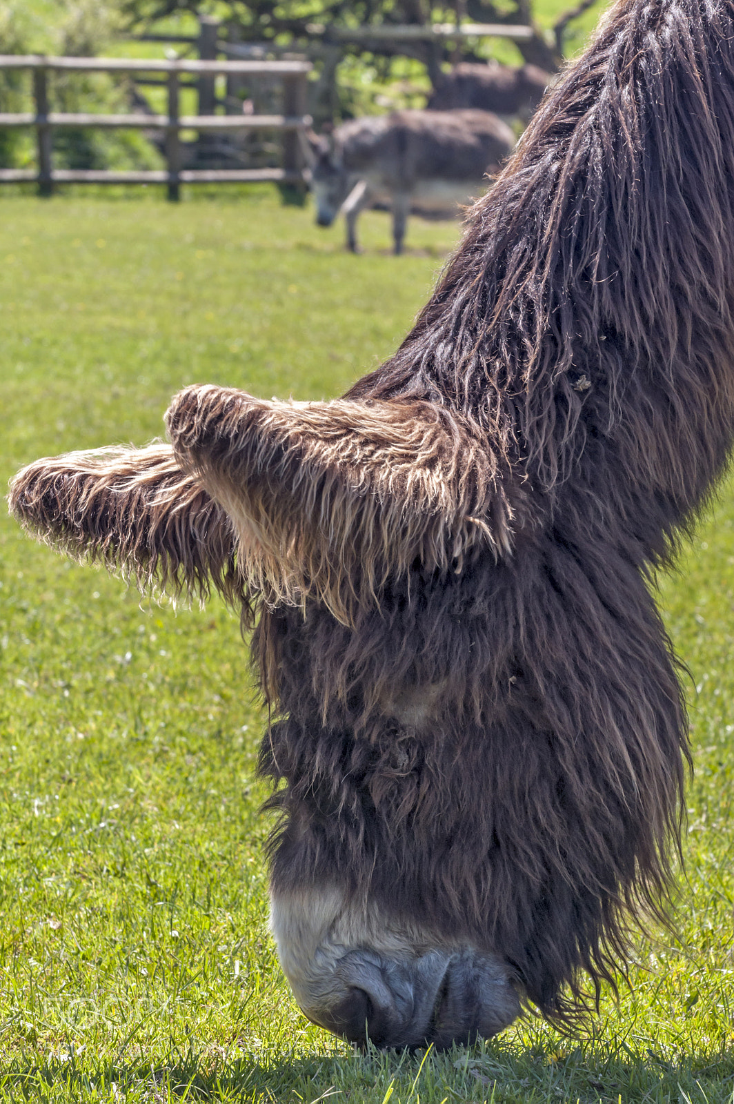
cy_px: 552
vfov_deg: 12.2
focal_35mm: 168
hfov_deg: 8.2
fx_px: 5147
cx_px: 367
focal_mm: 112
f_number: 11
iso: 200
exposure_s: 1/200
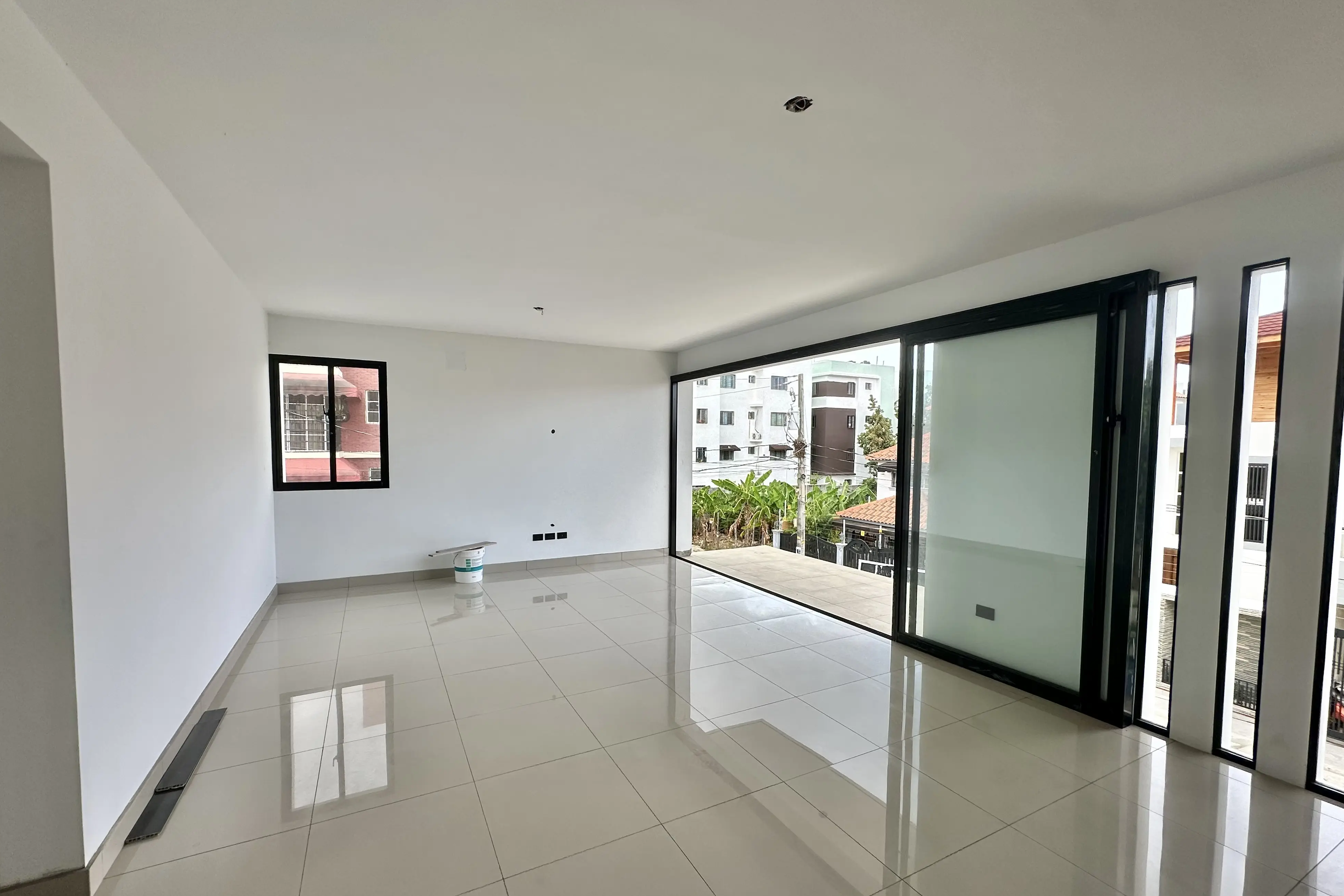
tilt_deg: -0.8
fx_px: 560
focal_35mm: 15
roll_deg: +0.2
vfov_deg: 77.2
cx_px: 653
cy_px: 475
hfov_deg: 100.4
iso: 40
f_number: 2.2
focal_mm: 2.22
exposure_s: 1/311
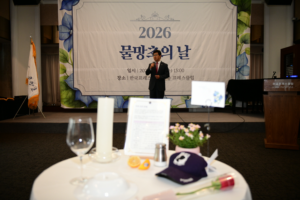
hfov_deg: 60.3
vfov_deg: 42.3
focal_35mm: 31
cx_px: 150
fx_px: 258
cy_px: 100
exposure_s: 1/160
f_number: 2.8
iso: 1600
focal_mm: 31
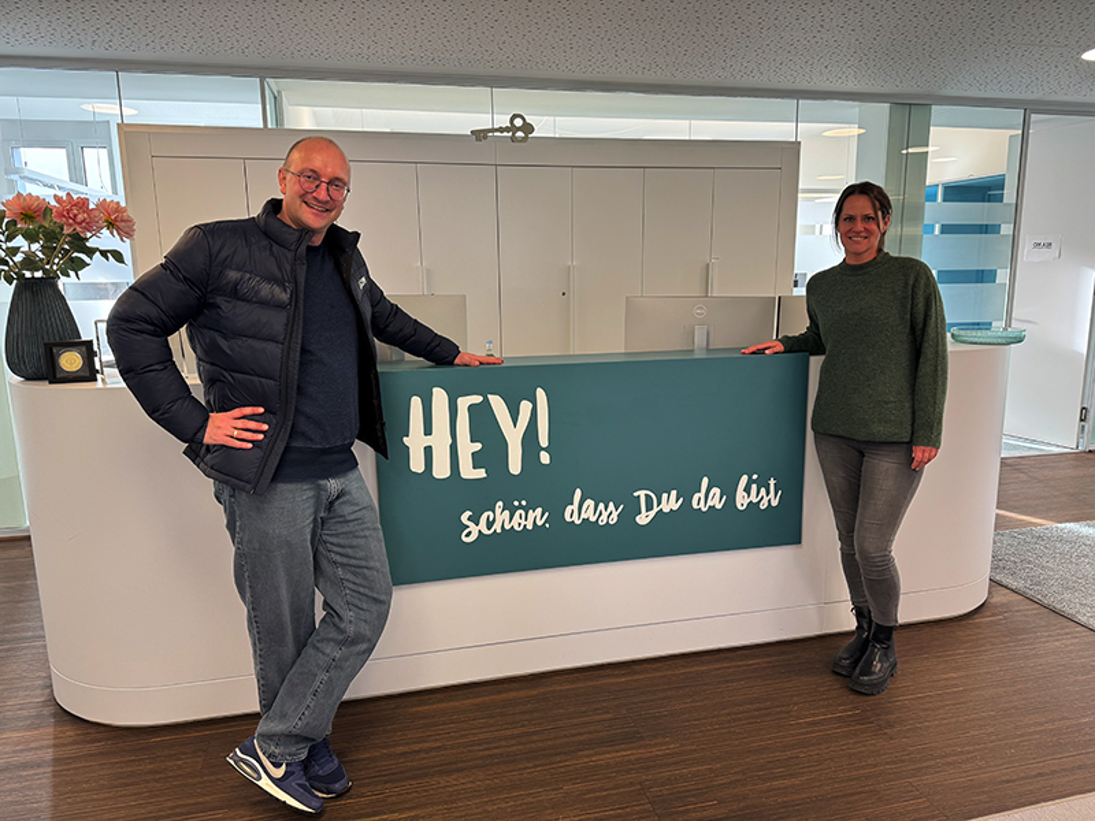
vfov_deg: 56.8
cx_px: 548
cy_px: 410
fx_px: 759
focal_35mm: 24
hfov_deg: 71.6
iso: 100
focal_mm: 6.76
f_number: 1.78
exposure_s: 1/100
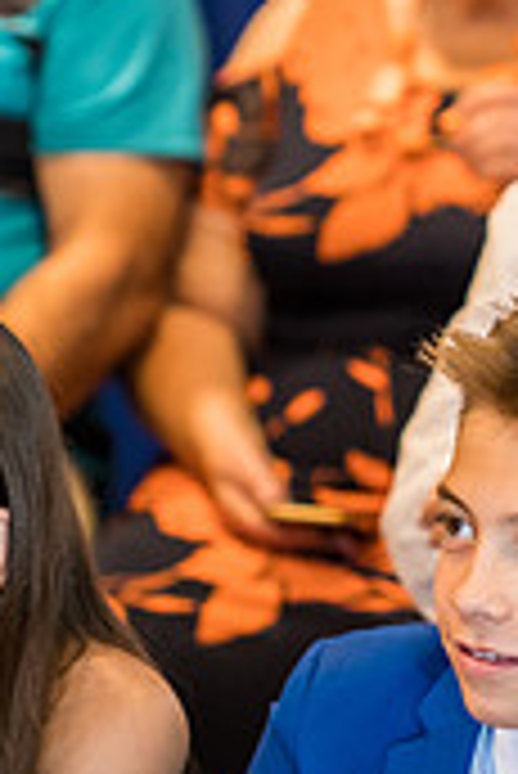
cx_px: 559
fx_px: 5643
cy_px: 54
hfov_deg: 5.2
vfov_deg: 7.8
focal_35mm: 262
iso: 1600
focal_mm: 100
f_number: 2.8
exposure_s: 1/80
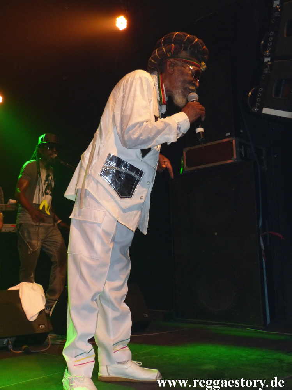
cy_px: 195
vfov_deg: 52.6
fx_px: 394
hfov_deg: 40.7
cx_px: 146
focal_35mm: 35
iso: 400
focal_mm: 6.3
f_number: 2.8
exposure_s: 1/60
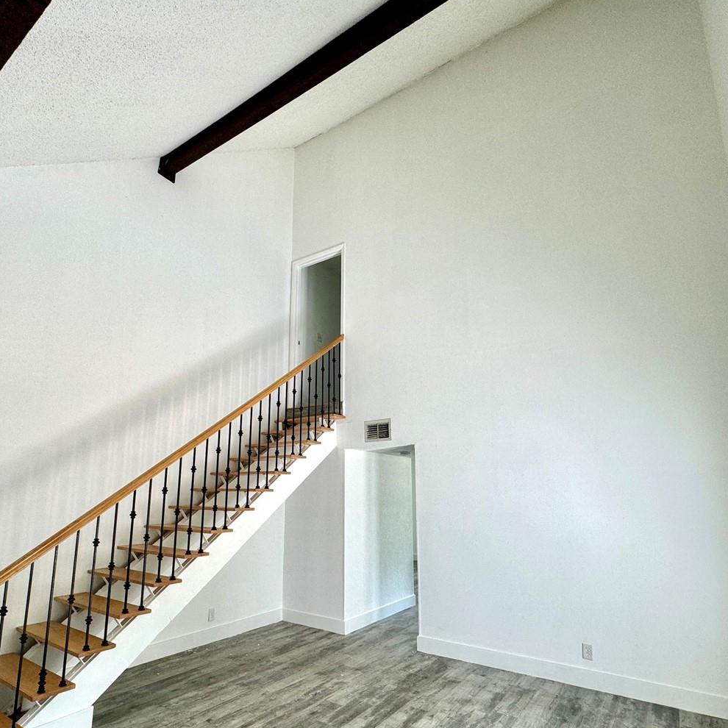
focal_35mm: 20
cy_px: 410
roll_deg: -1.3
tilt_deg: +9.9
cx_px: 317
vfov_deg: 74.5
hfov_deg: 74.5
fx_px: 476
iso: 80
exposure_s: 1/99
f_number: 2.2
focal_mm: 2.22
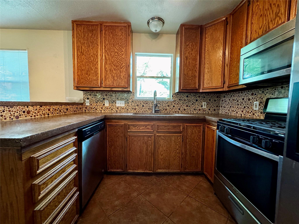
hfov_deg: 102.1
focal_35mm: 14
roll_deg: -0.6
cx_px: 150
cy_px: 112
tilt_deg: -4.4
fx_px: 121
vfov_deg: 85.7
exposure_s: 1/60
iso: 1000
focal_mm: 2.22
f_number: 2.2
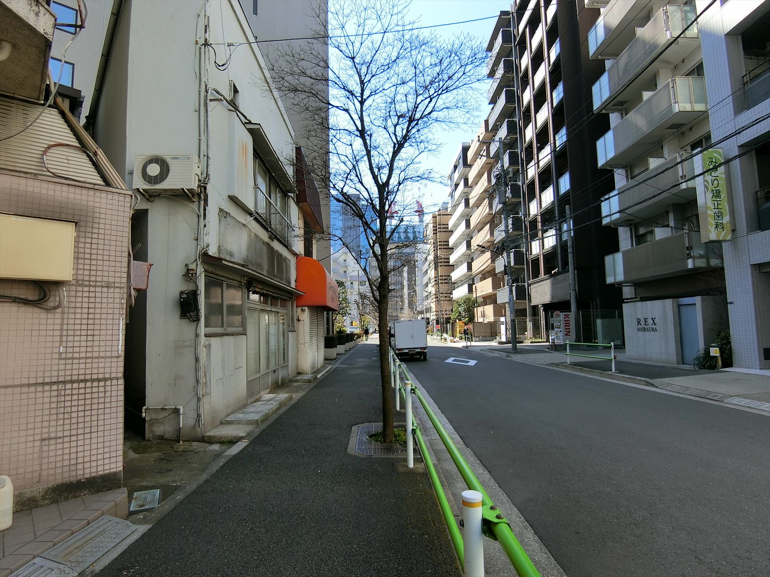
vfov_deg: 68.7
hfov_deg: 84.7
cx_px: 385
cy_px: 288
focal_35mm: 19
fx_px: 423
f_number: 2.7
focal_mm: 4.06
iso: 80
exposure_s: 1/640
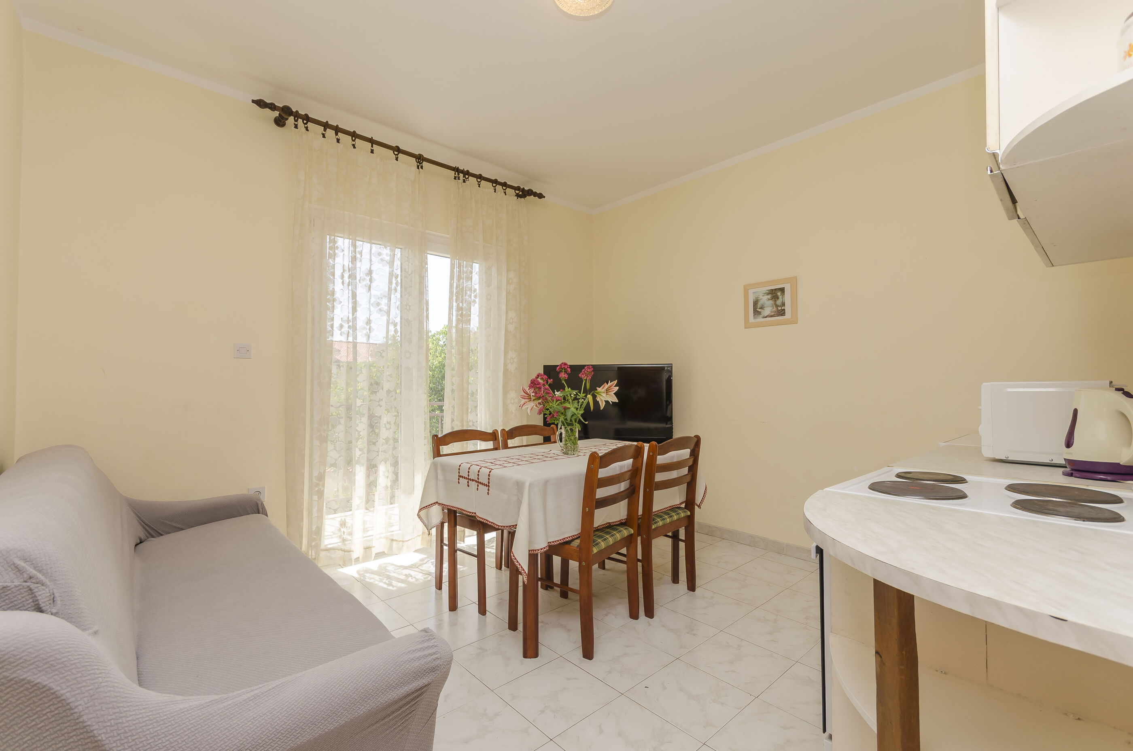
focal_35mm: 15
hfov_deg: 100.5
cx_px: 566
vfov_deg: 77.1
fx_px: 471
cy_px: 376
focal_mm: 10
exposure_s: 1/125
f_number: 8
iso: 100
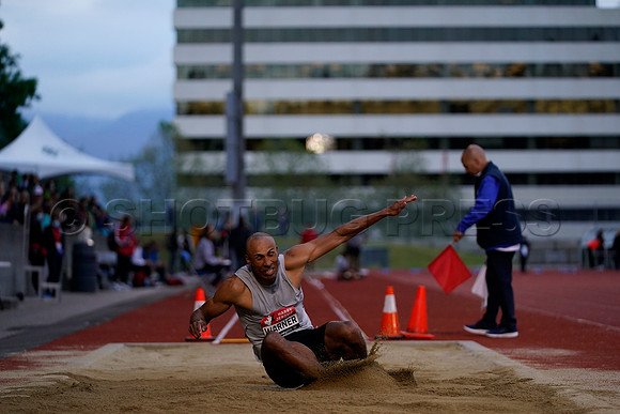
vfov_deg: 10.2
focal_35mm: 134
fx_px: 2308
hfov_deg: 15.3
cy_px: 207
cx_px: 310
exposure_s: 1/1600
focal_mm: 134
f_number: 2.8
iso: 2000
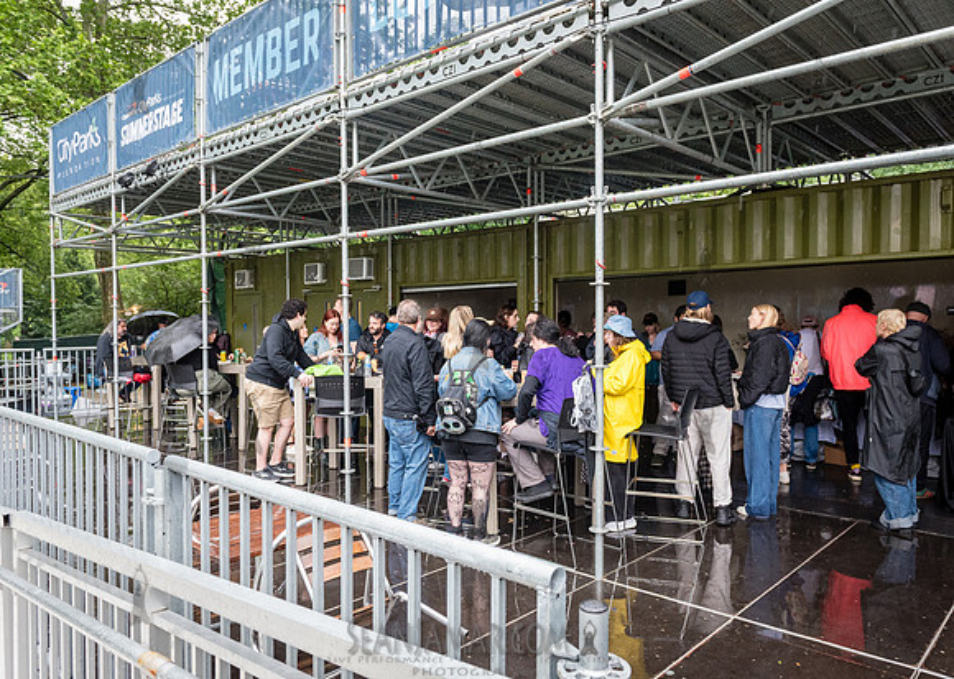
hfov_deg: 69.3
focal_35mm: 25
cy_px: 340
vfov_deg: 52.5
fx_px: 689
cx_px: 509
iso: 2000
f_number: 4.5
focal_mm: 24
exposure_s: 1/400
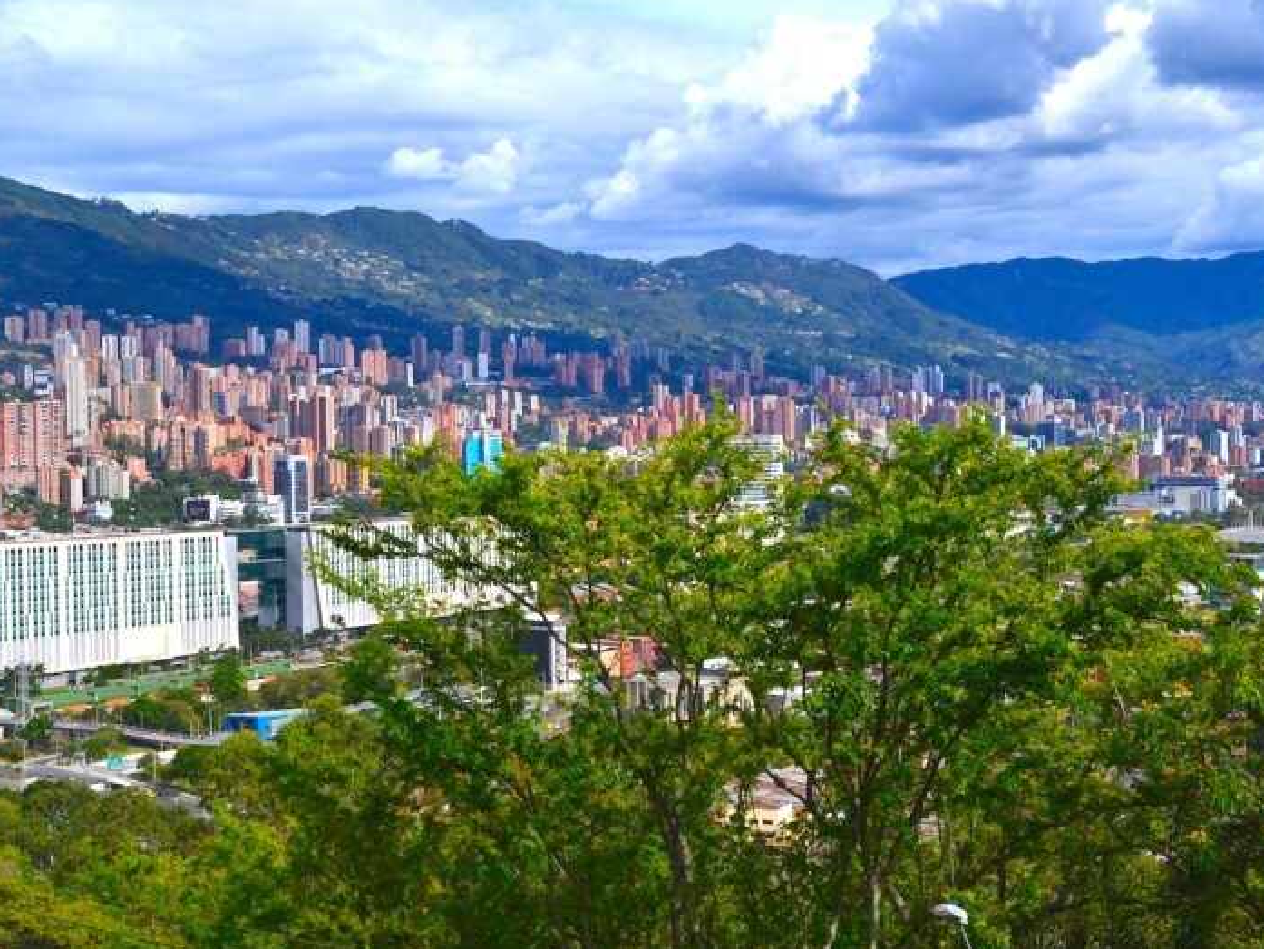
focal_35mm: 53
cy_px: 470
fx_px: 1936
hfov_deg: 36.2
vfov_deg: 27.5
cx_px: 591
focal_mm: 32
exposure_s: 1/500
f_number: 11
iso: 360
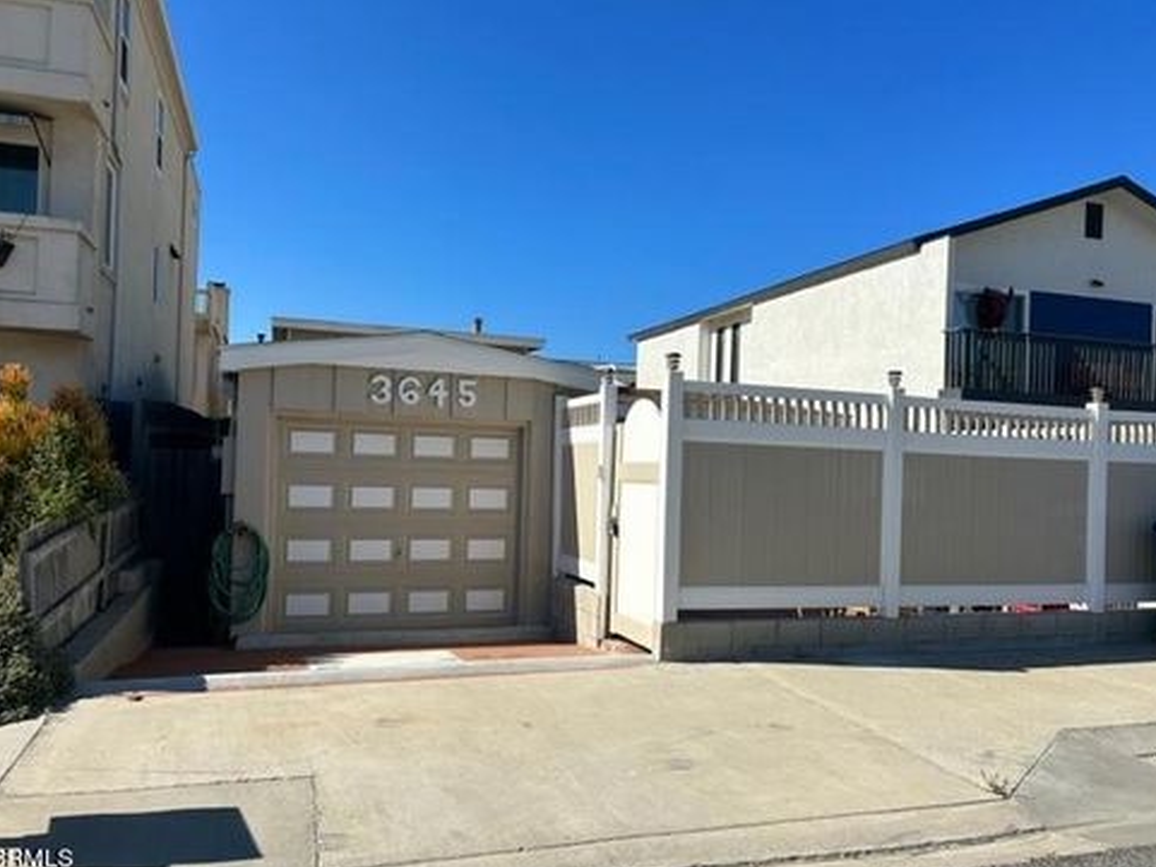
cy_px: 448
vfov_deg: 51.4
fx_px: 902
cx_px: 579
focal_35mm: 27
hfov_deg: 65.3
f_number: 1.5
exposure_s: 1/6579
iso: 50
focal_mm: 5.7
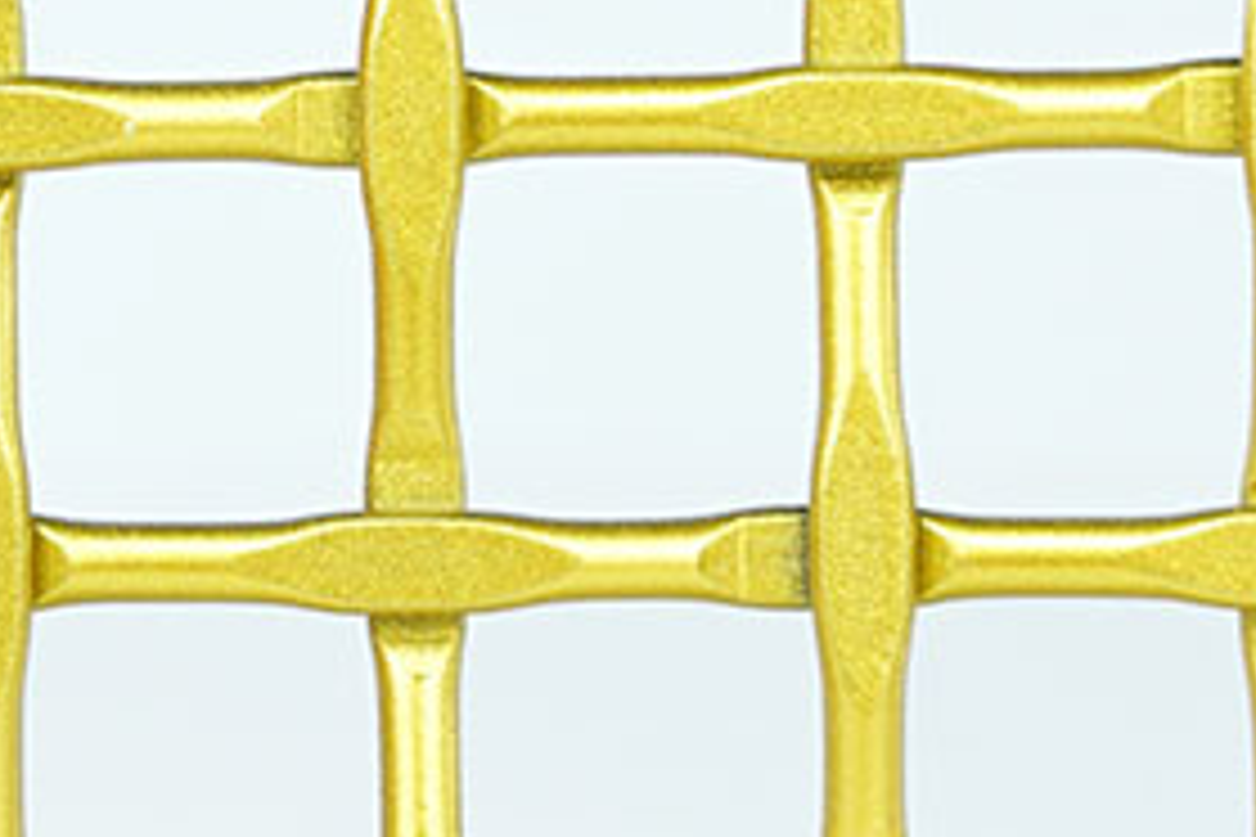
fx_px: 8981
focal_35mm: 257
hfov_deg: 7.8
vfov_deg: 5.3
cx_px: -711
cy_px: -94
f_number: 7.1
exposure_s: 1/100
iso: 100
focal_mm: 59.8
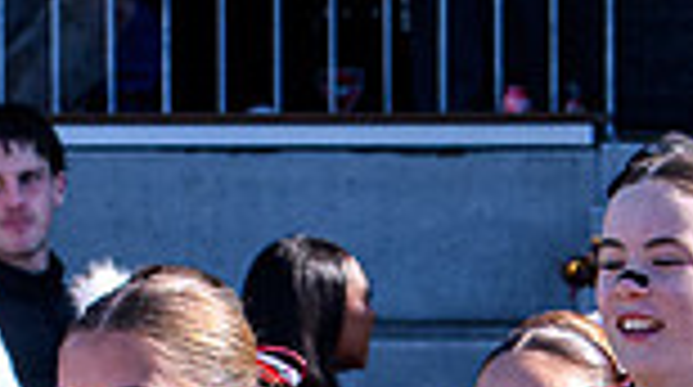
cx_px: 276
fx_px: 13318
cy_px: 722
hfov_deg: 3.0
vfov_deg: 1.7
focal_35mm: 726
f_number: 5.6
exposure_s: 1/1600
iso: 560
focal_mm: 70
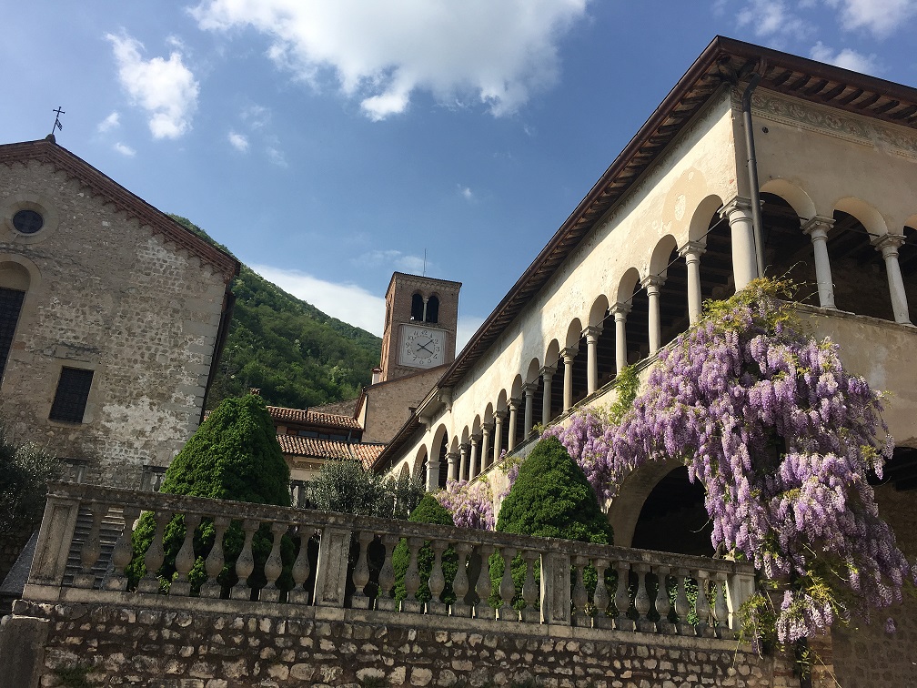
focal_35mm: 29
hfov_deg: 61.7
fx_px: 768
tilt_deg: +22.8
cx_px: 458
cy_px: 344
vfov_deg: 48.2
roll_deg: -3.2
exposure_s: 1/1672
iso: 25
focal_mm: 4.15
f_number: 2.2
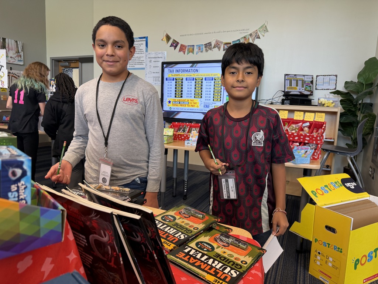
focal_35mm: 24
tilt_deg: -6.8
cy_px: 142
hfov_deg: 71.6
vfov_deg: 56.8
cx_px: 189
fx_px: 262
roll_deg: -3.2
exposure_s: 1/120
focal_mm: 6.76
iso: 125
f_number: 1.78
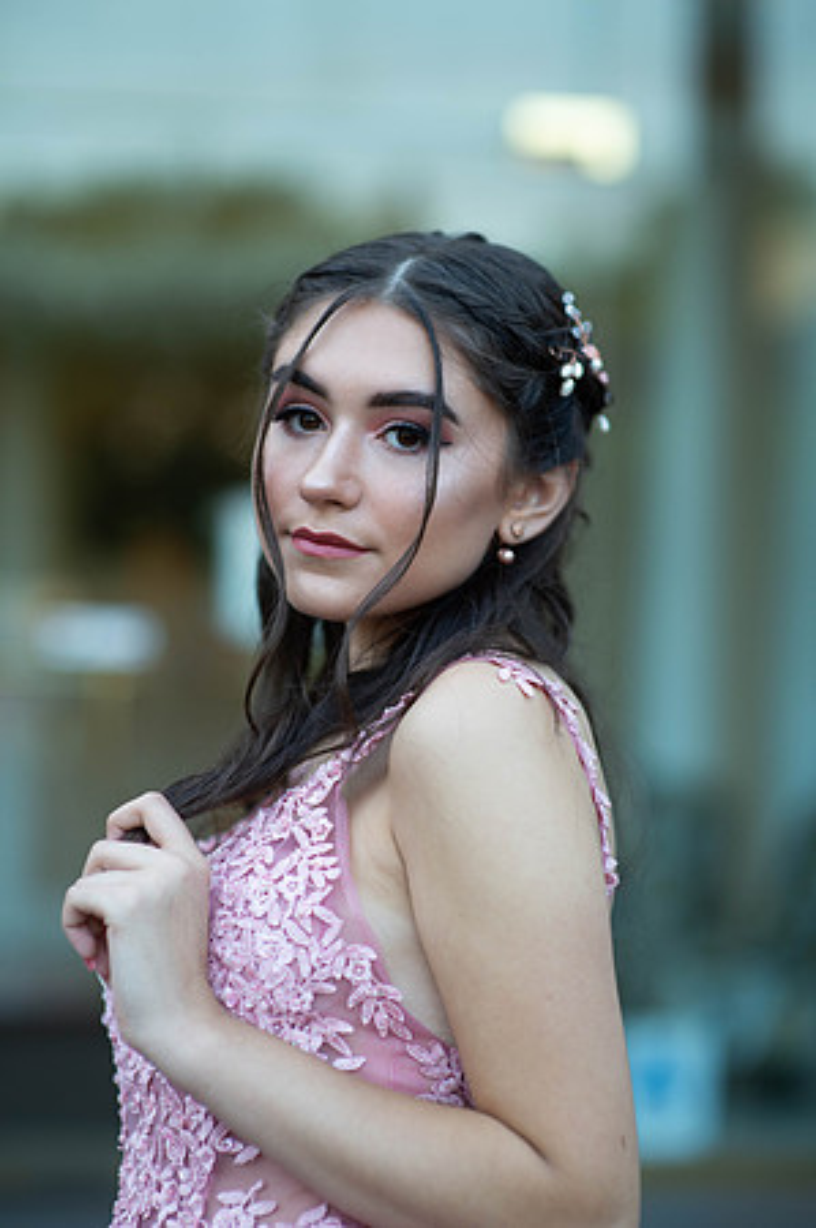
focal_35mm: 85
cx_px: 408
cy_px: 614
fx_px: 2896
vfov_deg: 23.9
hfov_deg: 16.0
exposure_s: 1/640
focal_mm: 85
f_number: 2
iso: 250
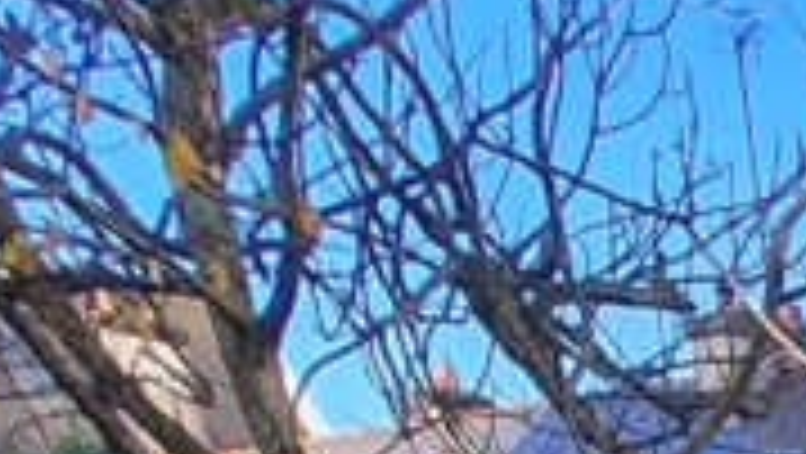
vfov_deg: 9.8
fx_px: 1732
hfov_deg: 16.8
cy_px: 1492
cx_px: 1738
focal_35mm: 81
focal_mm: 1.74
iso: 50
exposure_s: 1/346
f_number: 2.2
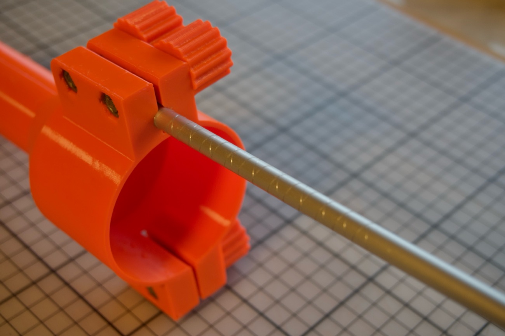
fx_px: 778
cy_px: 168
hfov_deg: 35.9
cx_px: 252
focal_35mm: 56
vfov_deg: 24.4
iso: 250
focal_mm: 37
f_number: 5.6
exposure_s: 1/15
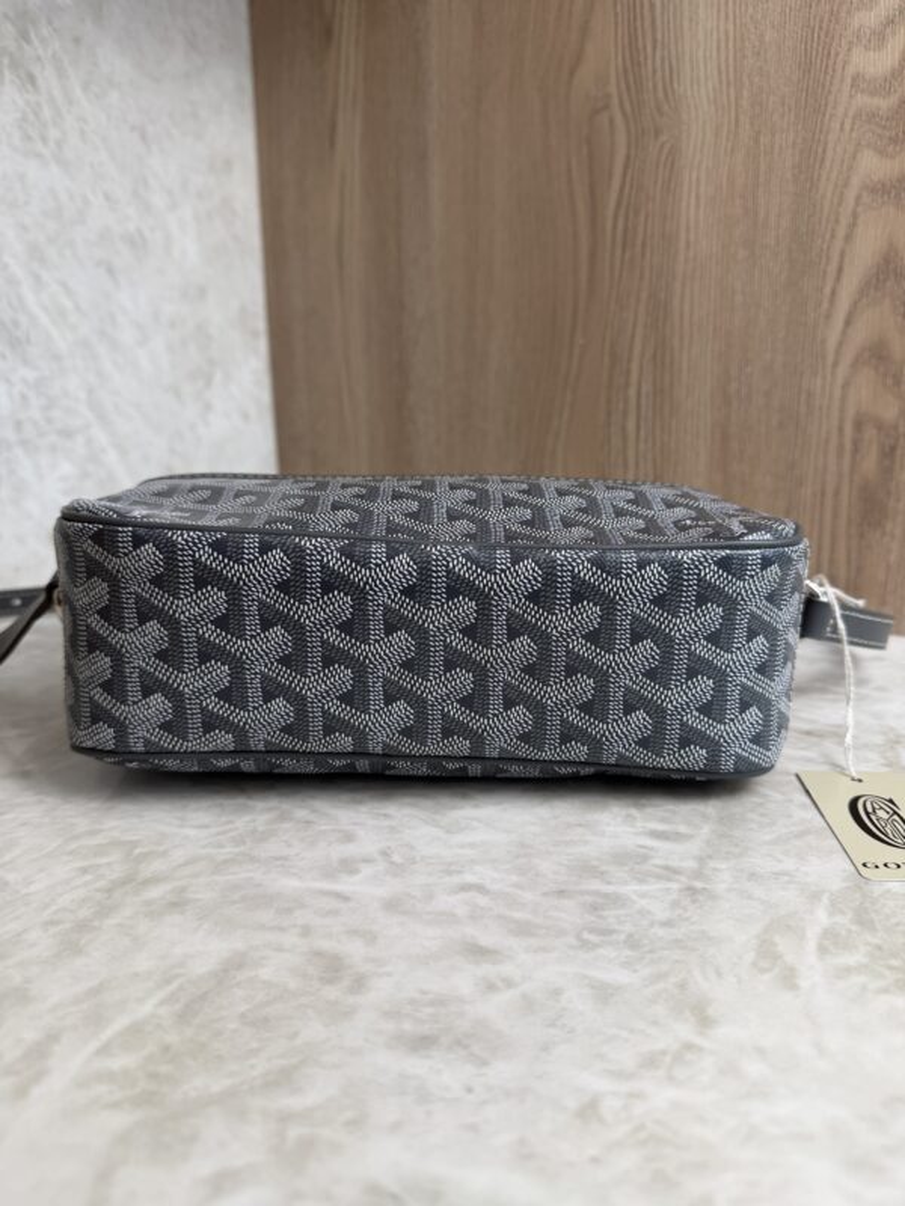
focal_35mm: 24
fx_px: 837
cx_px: 452
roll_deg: +0.6
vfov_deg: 71.6
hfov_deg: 56.8
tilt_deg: -13.9
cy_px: 603
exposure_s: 1/120
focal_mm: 6.76
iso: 64
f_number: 1.78
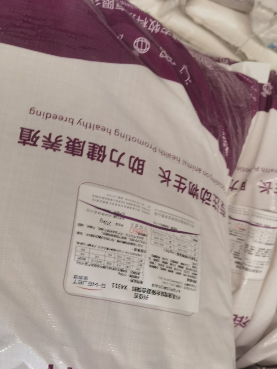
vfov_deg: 52.0
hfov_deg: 40.6
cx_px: 118
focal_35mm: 35
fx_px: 374
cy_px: 232
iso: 125
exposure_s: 1/50
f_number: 1.9
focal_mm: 6.71
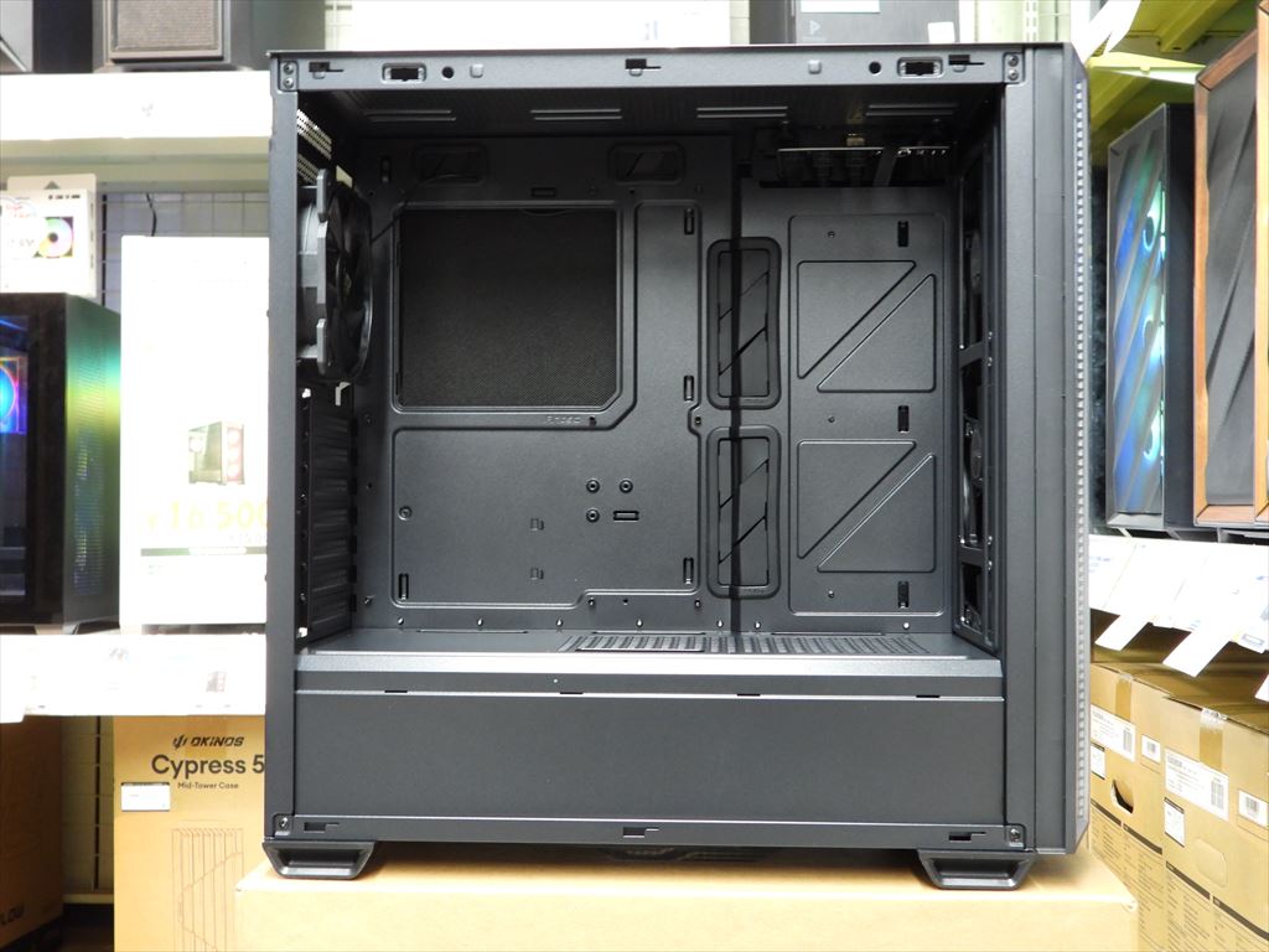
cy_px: 476
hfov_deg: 45.8
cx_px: 634
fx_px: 1503
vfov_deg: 35.1
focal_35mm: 41
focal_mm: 7.4
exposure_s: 1/8
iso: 400
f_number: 3.2
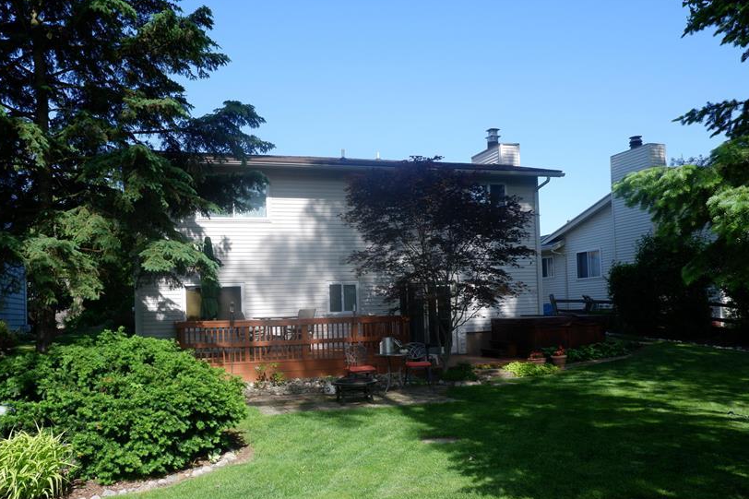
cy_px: 301
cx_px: 328
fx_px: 603
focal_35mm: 29
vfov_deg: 44.7
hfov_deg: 63.5
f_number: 8
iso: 200
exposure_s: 1/240
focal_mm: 15
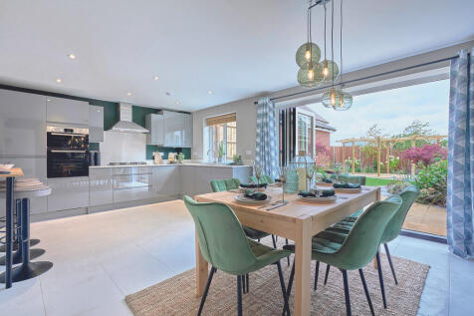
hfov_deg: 96.8
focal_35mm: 16
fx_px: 211
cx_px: 237
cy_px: 158
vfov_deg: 73.7
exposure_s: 1/13
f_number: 11
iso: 100
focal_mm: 16
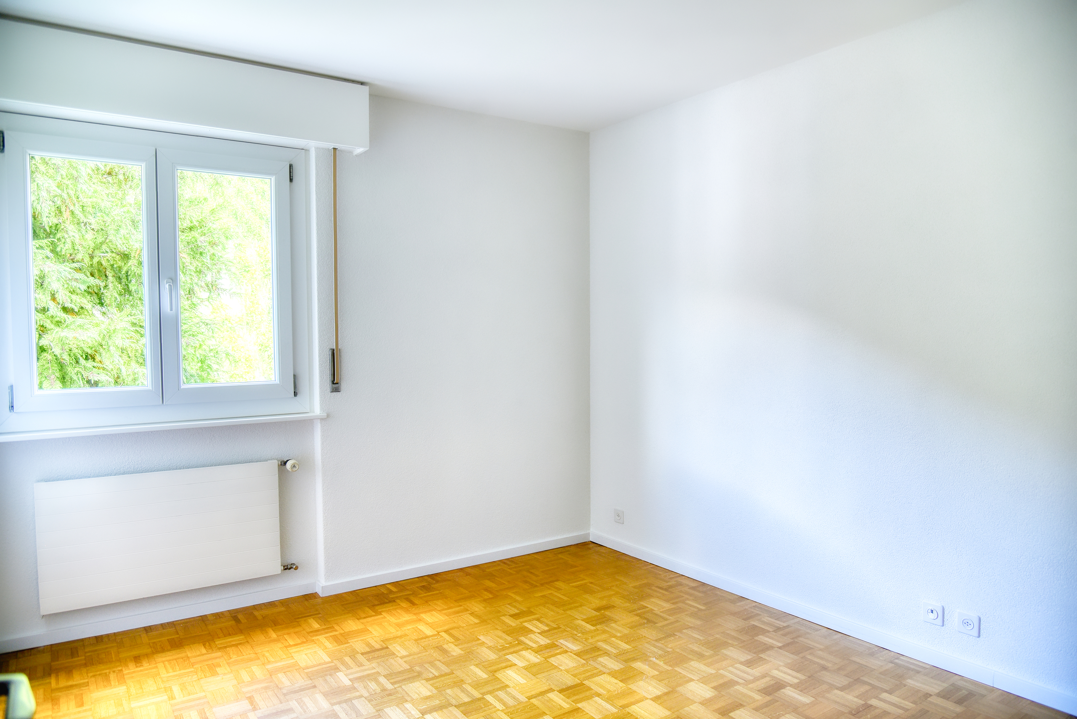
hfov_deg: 73.7
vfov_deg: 53.2
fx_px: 718
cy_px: 360
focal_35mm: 24
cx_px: 538
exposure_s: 1/80
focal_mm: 24
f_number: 4.5
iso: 250
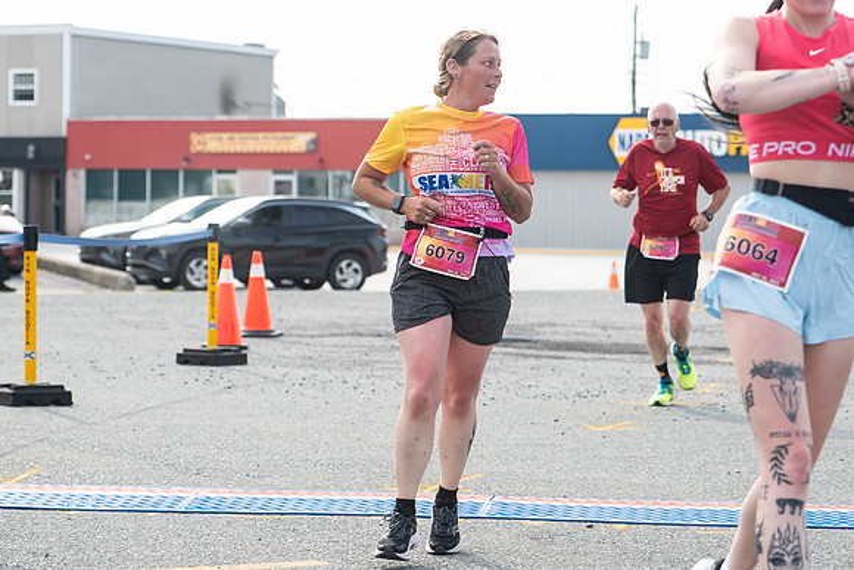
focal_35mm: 118
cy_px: 226
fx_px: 2811
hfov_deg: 17.3
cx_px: 427
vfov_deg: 11.6
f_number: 4.5
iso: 250
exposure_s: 1/1000
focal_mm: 70
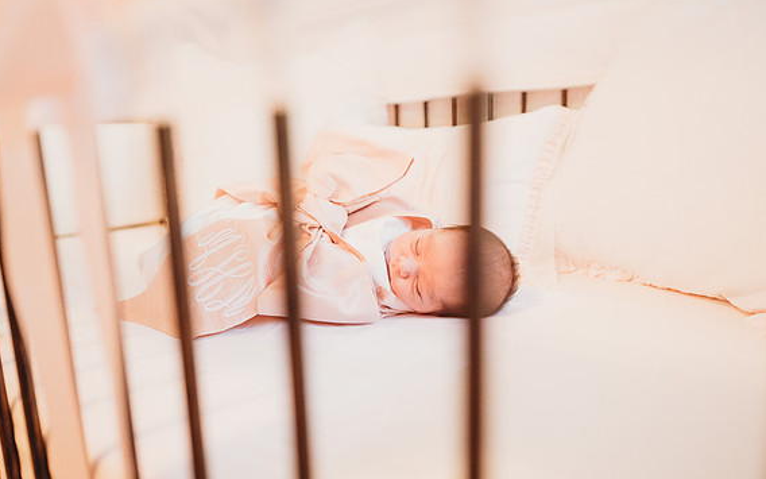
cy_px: 245
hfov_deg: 72.5
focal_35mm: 25
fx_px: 522
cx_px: 384
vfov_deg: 49.3
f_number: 2.5
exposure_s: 1/160
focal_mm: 24
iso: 1250
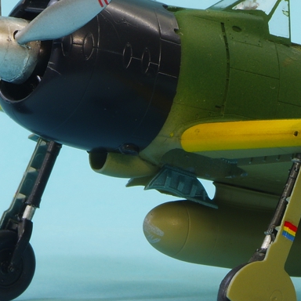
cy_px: 160
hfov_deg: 3.9
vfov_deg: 3.9
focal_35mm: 449
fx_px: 4417
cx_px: 392
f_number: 29
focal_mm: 85
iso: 100
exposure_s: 4
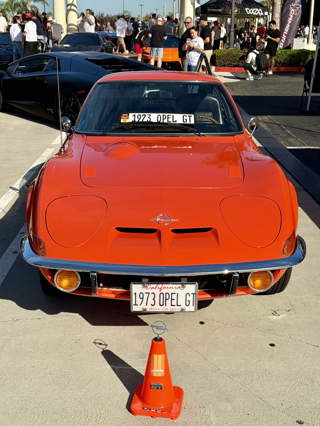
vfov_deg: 39.7
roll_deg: -2.0
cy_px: 213
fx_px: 592
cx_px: 160
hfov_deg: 30.3
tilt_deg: -16.7
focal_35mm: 48
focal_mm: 6.76
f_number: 1.78
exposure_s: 1/3096
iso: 100
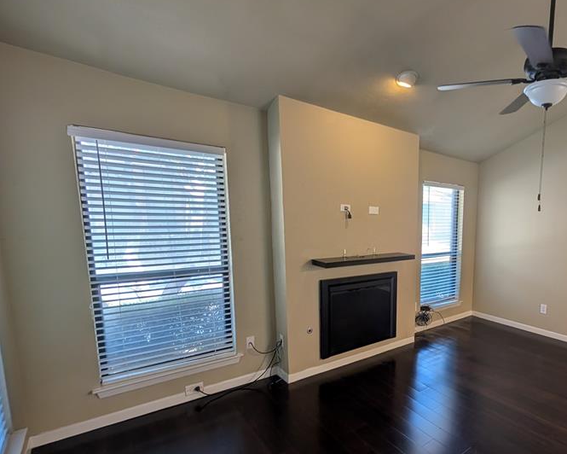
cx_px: 420
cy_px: 263
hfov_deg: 80.2
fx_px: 302
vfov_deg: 73.3
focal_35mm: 18
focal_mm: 2.02
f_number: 1.7
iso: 56
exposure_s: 1/135
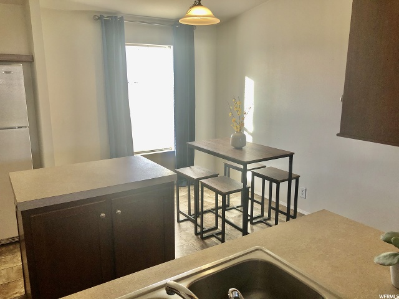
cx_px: 200
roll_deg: -1.2
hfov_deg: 63.4
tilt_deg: -10.9
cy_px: 150
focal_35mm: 28
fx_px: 323
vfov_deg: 49.7
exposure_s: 1/40
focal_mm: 3.99
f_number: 1.8
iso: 25
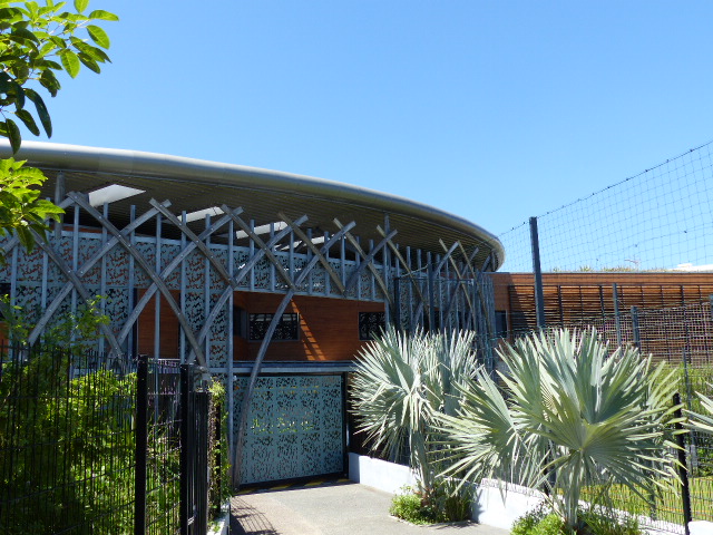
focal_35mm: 32
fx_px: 659
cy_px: 268
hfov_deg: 56.8
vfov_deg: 44.2
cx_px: 356
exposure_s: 1/500
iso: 100
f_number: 4
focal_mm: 5.8
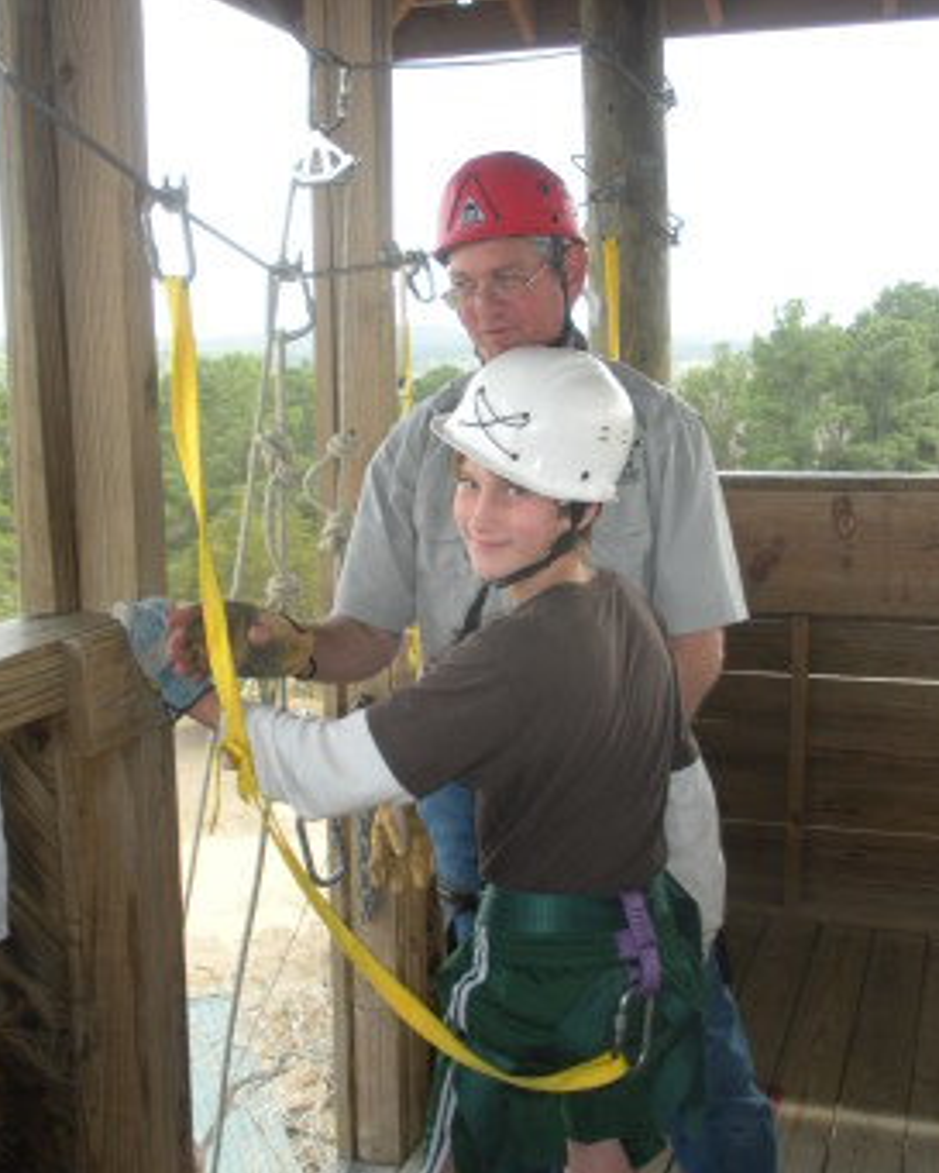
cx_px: 519
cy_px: 667
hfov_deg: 32.1
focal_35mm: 47
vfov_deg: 39.5
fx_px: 1632
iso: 88
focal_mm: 6.3
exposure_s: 1/122
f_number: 3.5
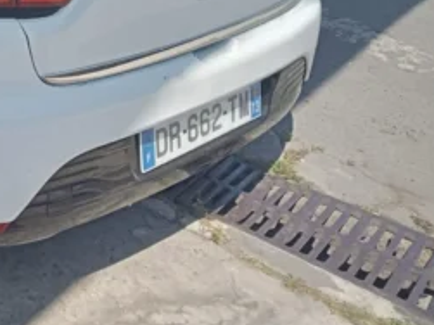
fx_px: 840
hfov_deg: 26.2
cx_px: -73
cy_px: -16
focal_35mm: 67
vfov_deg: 21.0
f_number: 2.2
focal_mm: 3.46
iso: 100
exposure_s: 1/622
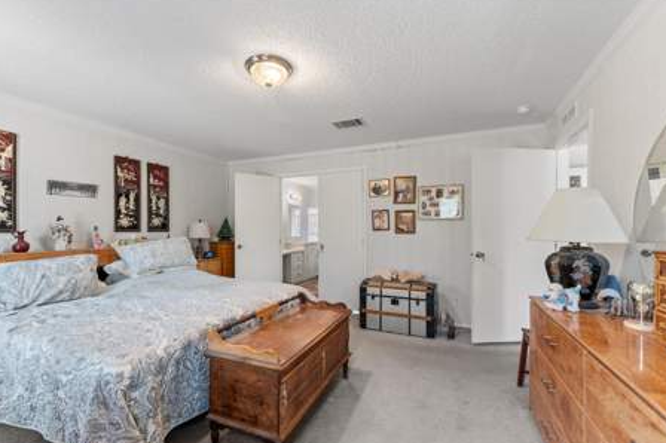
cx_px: 327
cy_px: 227
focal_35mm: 15
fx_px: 277
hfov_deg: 100.4
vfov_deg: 77.2
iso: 640
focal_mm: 14
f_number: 2.8
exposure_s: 1/30
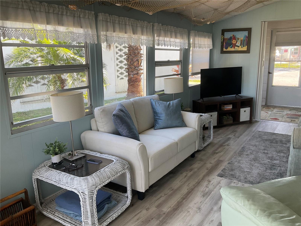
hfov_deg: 61.7
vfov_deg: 48.2
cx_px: 150
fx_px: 252
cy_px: 113
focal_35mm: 29
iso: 32
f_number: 1.8
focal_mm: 3
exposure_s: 1/120
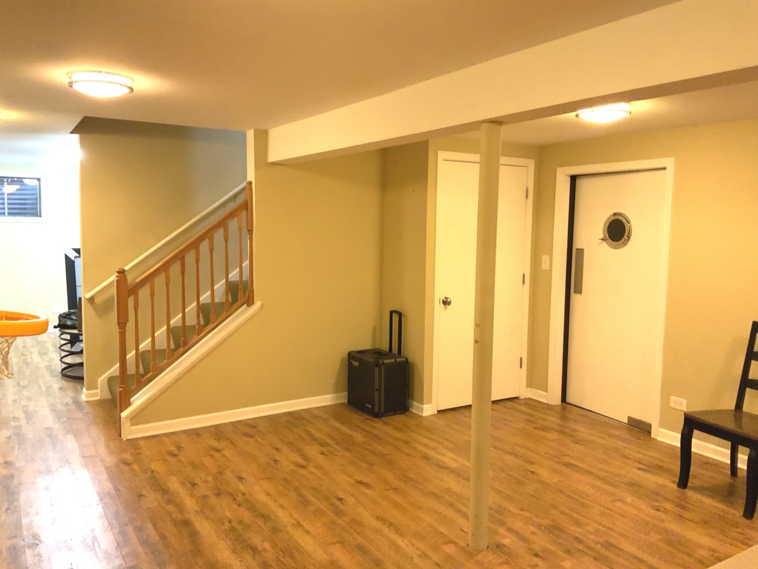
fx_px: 635
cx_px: 379
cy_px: 284
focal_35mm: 29
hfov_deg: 61.7
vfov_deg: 48.2
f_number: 1.8
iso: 250
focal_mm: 3
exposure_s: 1/60
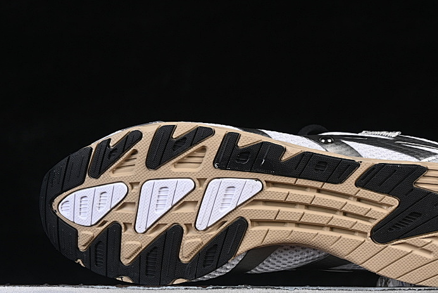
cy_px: 143
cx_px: 278
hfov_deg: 17.5
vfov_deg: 11.7
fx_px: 1424
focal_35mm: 117
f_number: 7.1
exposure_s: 1/80
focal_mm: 50
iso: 160
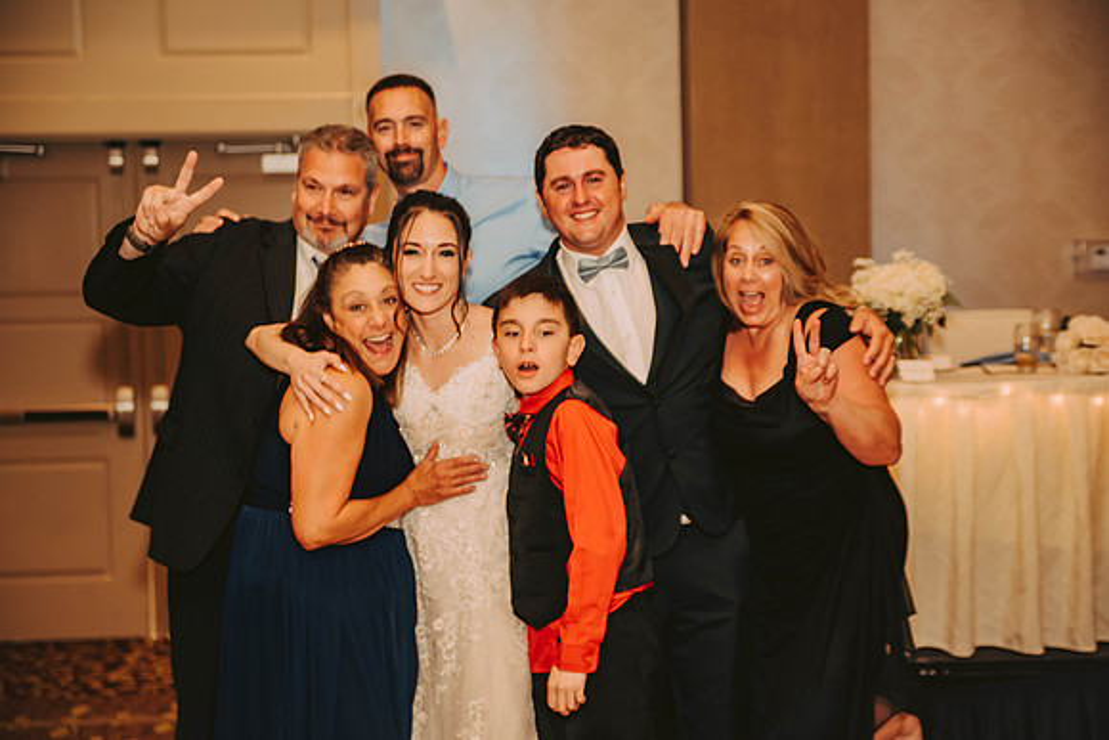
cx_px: 554
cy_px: 370
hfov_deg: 35.6
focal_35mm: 56
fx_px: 1725
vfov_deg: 24.2
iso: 500
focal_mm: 56
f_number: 2.8
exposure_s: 1/60
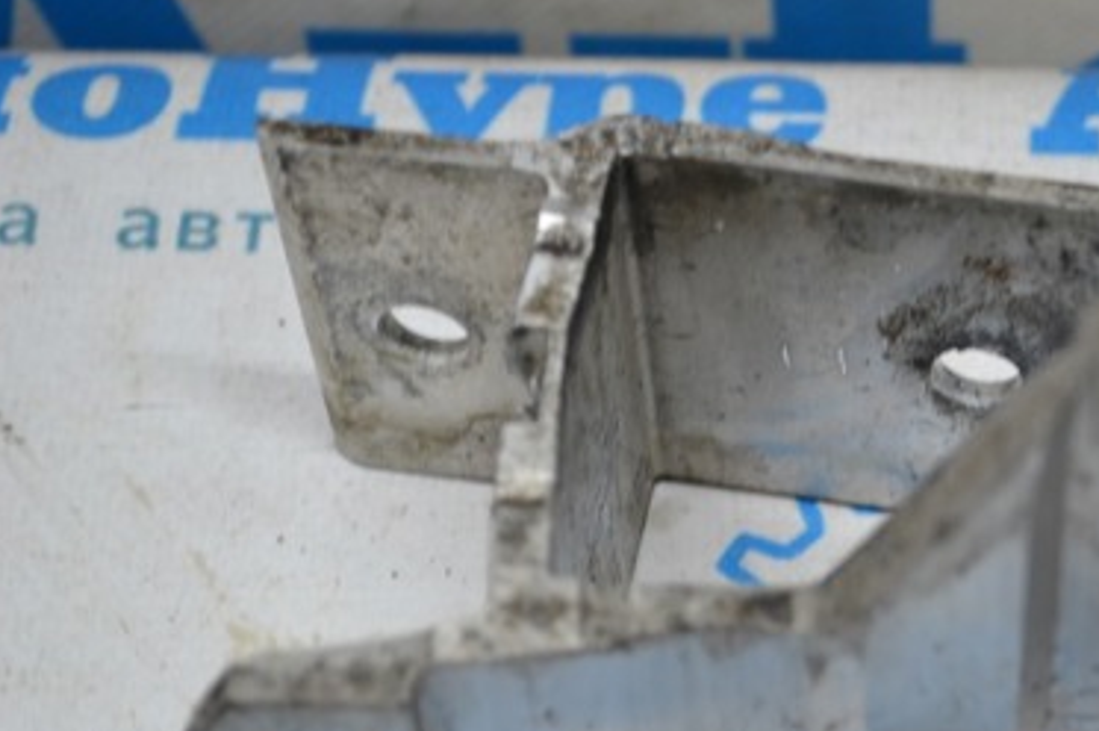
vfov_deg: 11.8
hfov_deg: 17.5
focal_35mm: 116
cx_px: 937
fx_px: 3534
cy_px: 507
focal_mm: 45
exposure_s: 1/80
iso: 400
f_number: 5.3
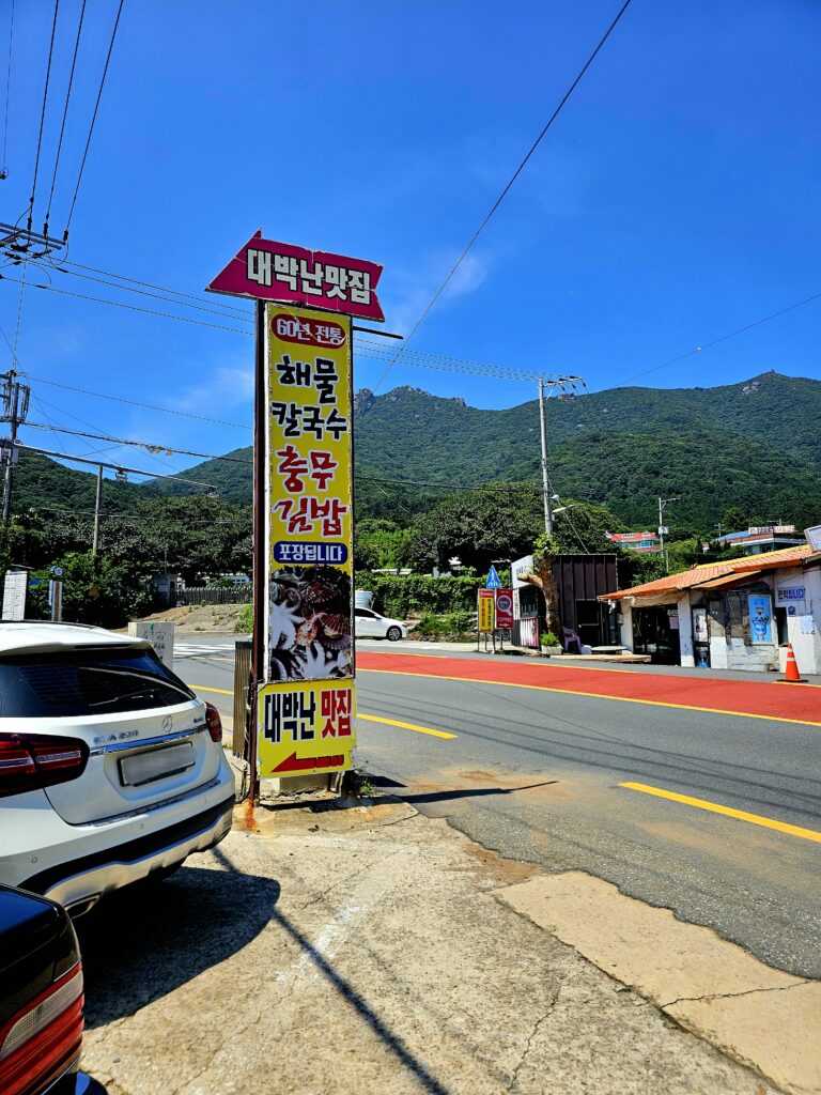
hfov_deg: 58.9
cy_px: 548
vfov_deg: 73.9
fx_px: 727
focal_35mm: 23
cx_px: 410
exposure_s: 1/1000
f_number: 1.7
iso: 10
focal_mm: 6.3
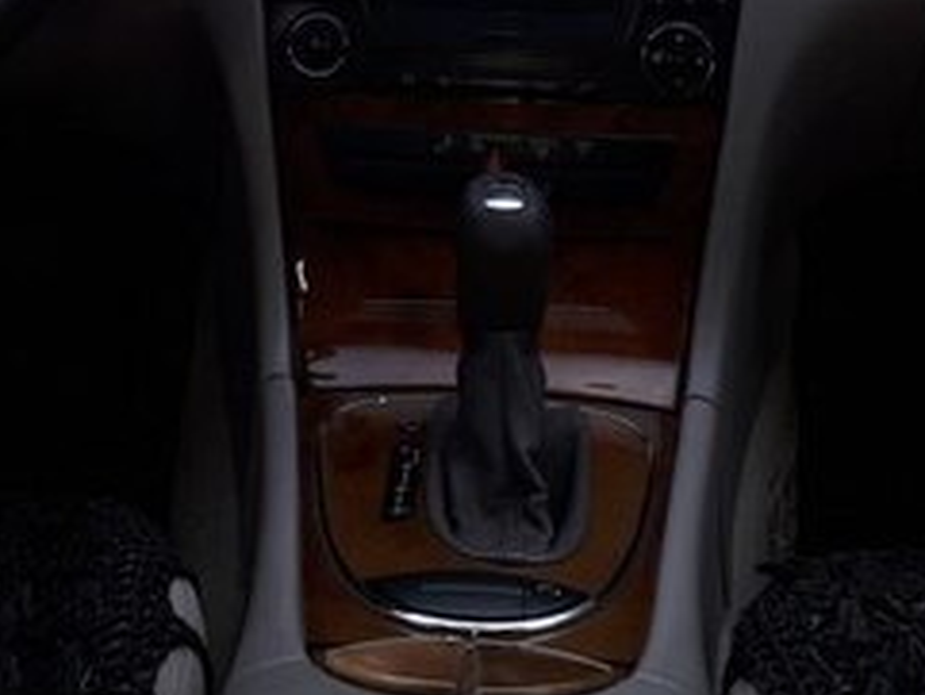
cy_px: -175
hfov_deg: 26.3
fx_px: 1978
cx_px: 464
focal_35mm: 74
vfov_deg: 18.7
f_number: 1.9
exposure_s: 1/178
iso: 40
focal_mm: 3.6
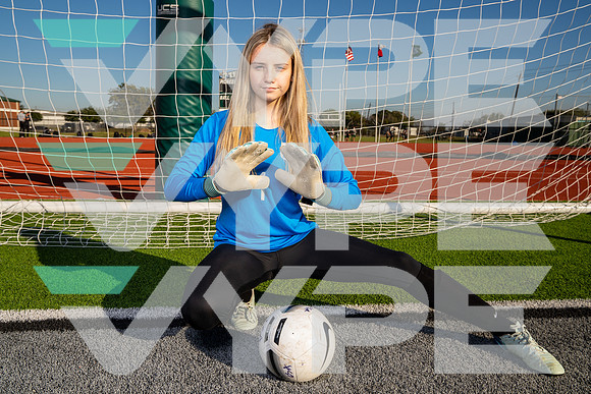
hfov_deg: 62.4
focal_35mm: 30
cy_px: 201
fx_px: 488
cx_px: 289
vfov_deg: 44.0
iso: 100
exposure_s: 1/250
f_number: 8
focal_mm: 29
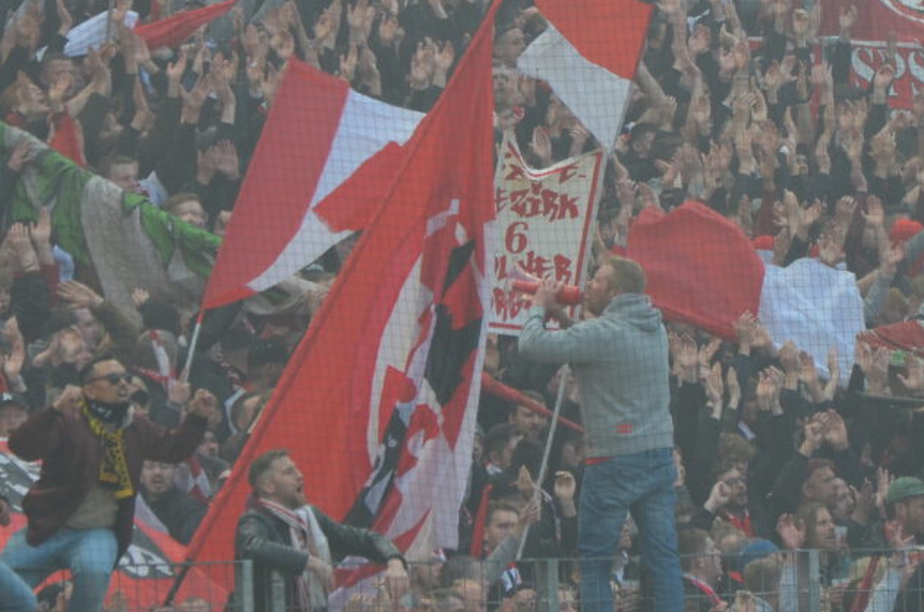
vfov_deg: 3.4
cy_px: 239
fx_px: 10227
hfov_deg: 5.2
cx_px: 539
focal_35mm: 399
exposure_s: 1/500
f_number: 5.6
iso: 320
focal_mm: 105
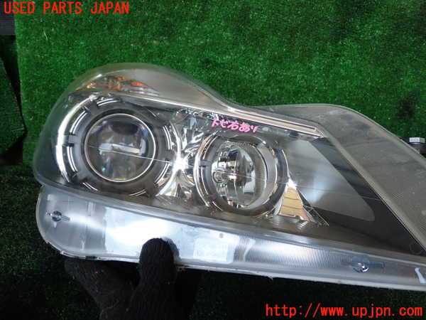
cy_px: 160
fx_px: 369
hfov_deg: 60.0
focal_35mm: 30
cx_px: 213
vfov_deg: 46.8
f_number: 2.3
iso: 100
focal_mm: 5.4
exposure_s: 1/125
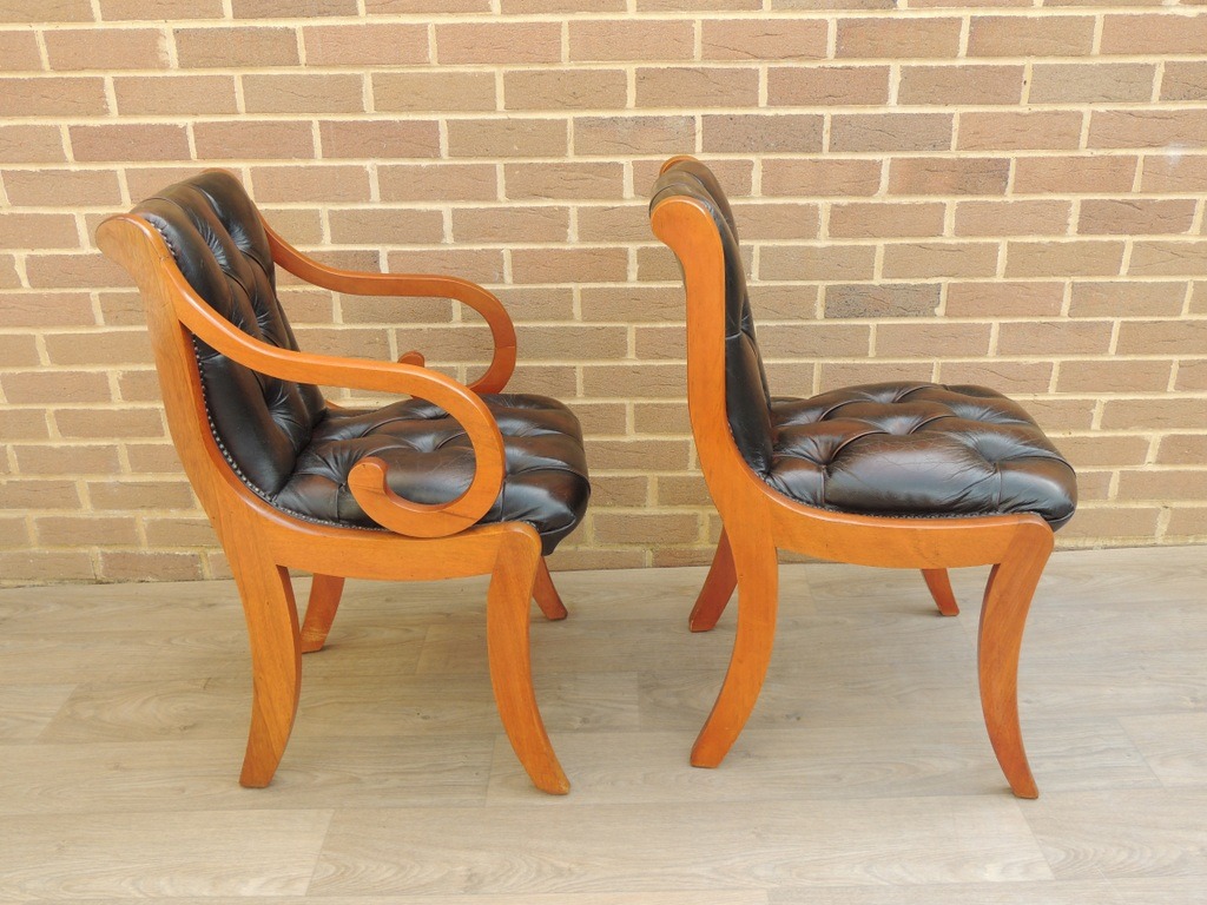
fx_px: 1046
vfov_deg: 46.8
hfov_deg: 60.0
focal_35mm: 30
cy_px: 452
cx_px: 604
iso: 100
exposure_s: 1/160
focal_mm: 5.3
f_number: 3.1
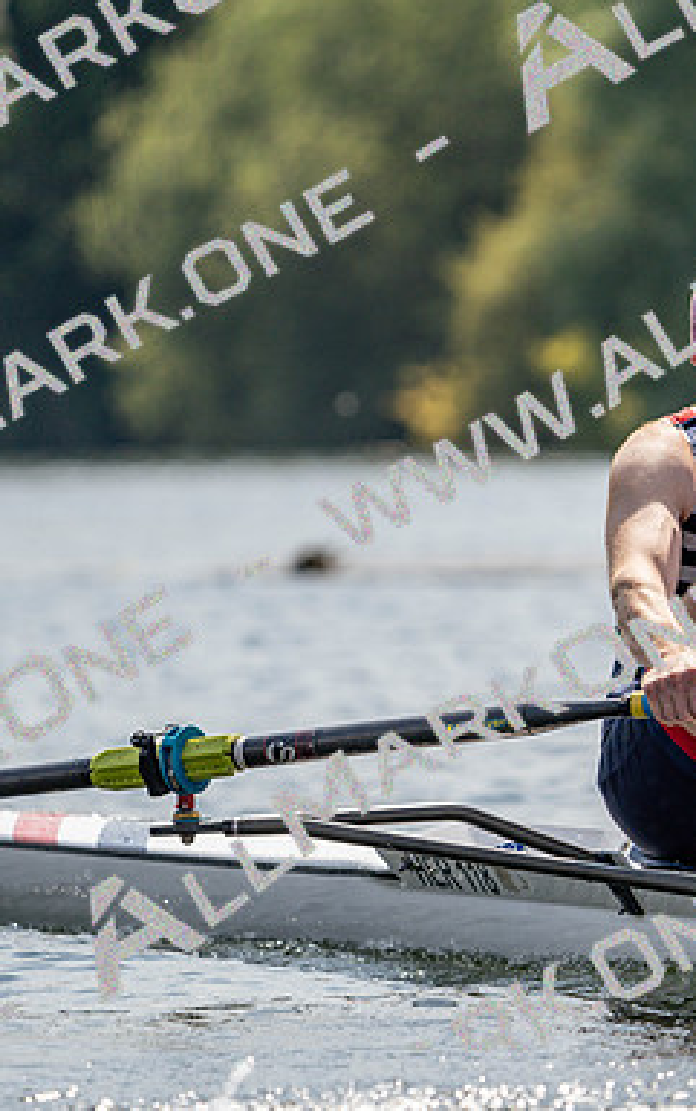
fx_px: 15461
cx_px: 676
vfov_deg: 4.1
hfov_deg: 2.6
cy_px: 556
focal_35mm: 510
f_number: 6.3
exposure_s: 1/1600
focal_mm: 332
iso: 200
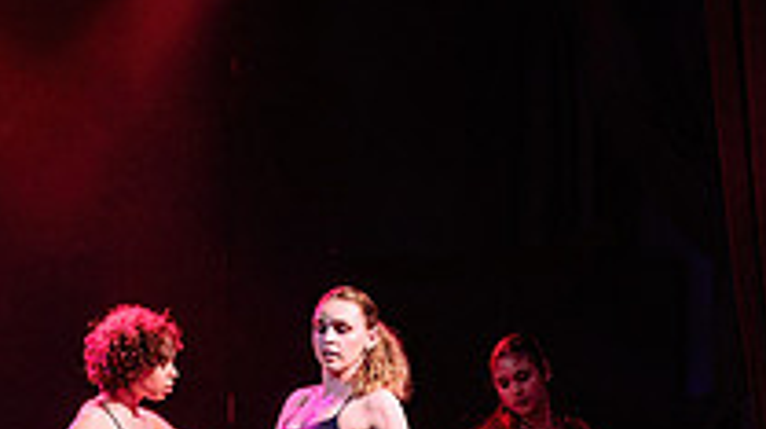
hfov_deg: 8.2
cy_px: 270
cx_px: 68
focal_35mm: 262
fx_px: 5315
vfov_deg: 4.6
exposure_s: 1/200
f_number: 2.8
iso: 1600
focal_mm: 86
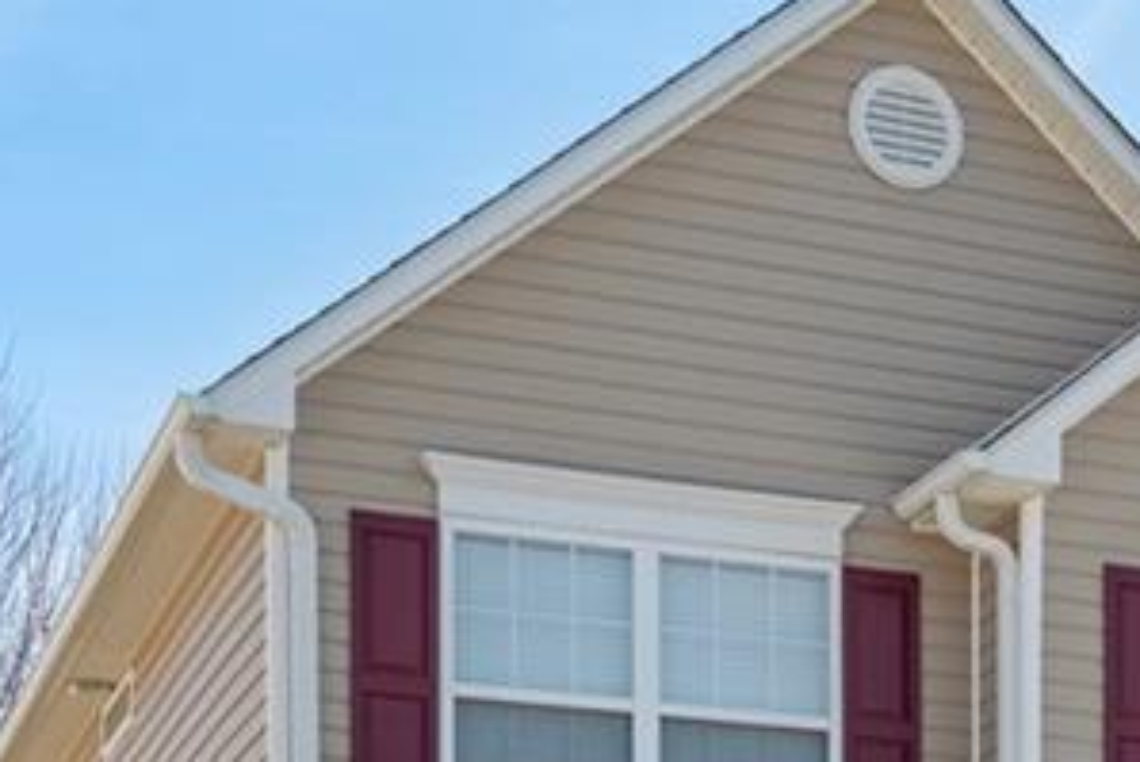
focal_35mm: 103
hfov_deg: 18.9
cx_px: 1304
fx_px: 3263
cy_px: 1032
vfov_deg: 12.8
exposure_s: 1/2000
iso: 320
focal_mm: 30
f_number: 7.1
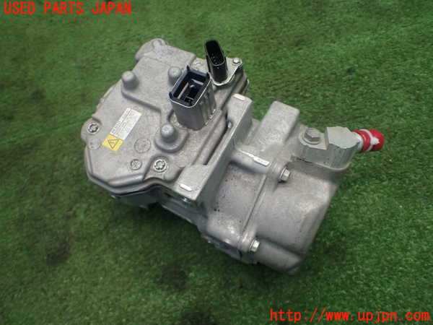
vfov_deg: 46.8
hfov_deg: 60.0
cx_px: 216
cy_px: 162
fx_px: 375
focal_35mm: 30
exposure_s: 1/125
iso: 400
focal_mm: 5.4
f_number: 2.3
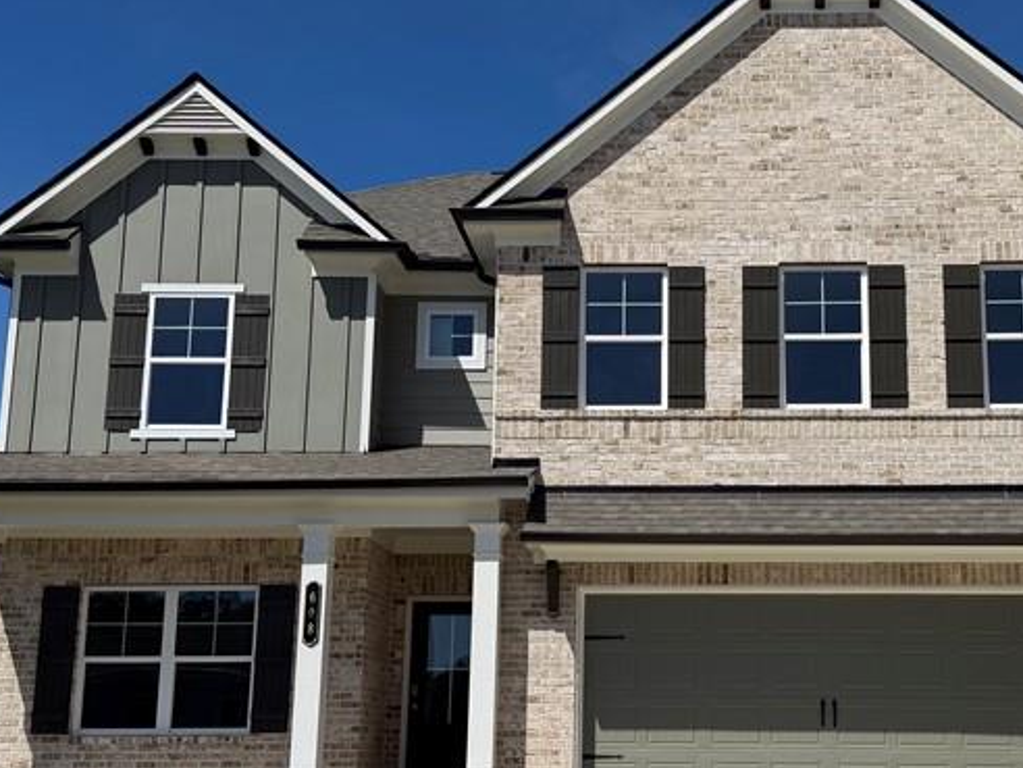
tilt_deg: +11.5
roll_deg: +0.1
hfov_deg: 37.7
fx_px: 1478
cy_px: 458
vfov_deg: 29.0
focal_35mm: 50
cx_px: 701
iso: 80
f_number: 1.78
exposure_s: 1/9091
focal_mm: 6.76
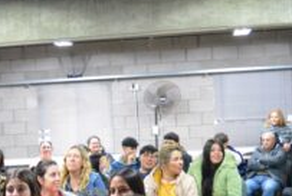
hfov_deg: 19.7
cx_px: 40
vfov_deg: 13.3
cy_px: 197
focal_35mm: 102
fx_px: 829
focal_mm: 18
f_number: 3.5
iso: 1600
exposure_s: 1/20
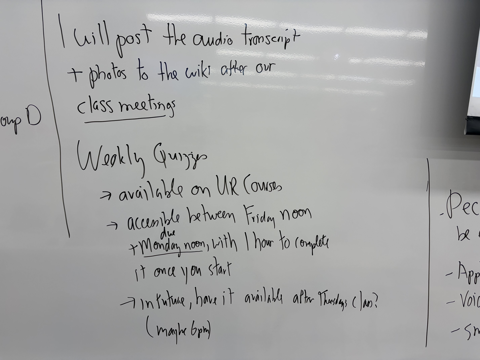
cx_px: 240
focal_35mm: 26
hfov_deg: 67.3
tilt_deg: -5.3
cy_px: 180
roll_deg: -2.3
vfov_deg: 53.1
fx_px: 361
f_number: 1.6
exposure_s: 1/120
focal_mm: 5.96
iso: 40
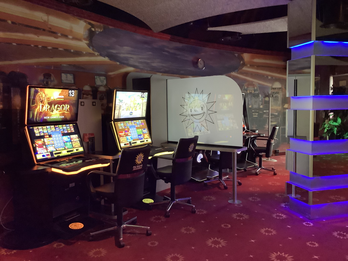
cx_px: 174
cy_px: 130
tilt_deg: -4.0
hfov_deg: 58.4
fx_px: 312
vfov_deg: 45.4
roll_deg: +0.4
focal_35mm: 31
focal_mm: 3.3
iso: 640
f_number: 2.4
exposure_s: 1/20
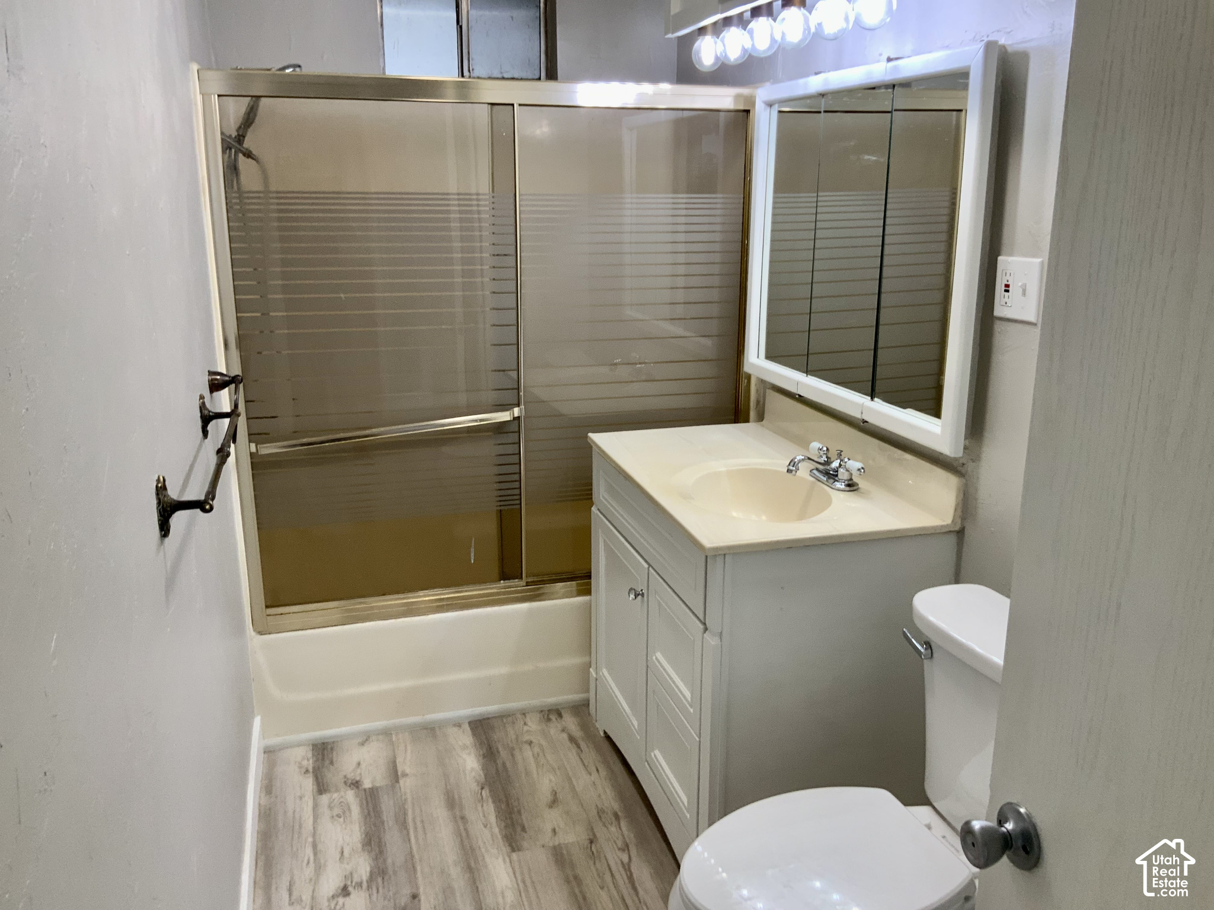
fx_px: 1017
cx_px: 607
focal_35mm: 29
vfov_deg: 48.2
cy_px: 455
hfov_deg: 61.7
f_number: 1.8
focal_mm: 3
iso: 64
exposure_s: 1/60
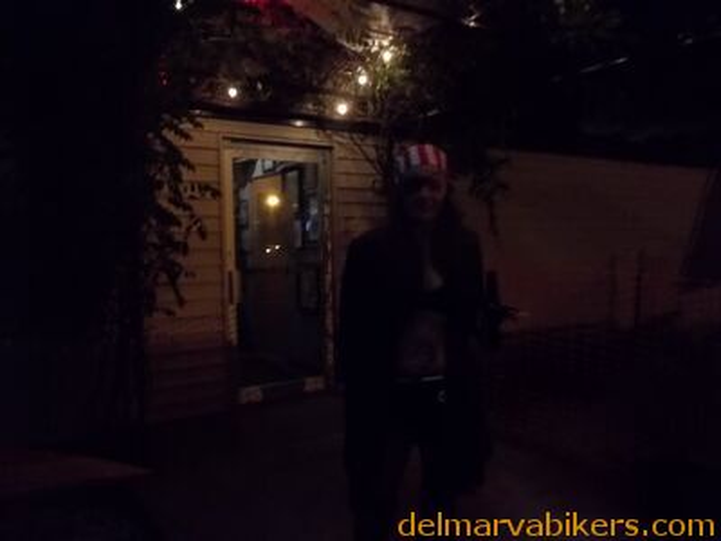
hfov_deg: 65.3
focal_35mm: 27
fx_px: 562
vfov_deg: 51.4
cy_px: 270
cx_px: 360
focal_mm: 4.9
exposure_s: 1/8
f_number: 3.5
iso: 400
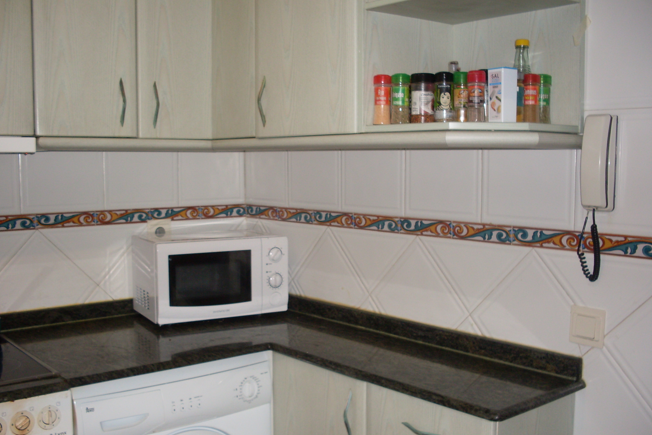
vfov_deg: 33.4
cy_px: 237
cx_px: 324
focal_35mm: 40
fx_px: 724
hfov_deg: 48.5
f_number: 2.8
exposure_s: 1/45
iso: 100
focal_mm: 6.3
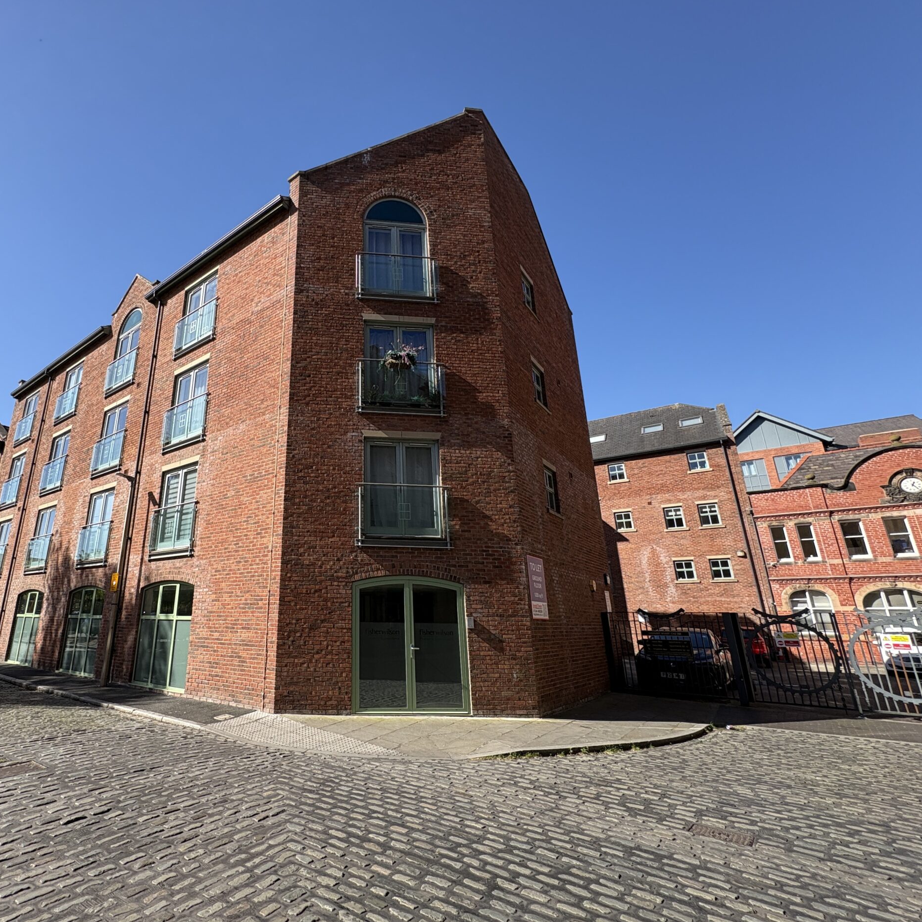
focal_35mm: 17
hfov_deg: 82.1
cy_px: 458
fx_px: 512
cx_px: 337
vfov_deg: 84.0
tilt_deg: +16.8
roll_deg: -0.7
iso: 40
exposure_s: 1/812
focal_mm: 2.22
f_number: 2.2
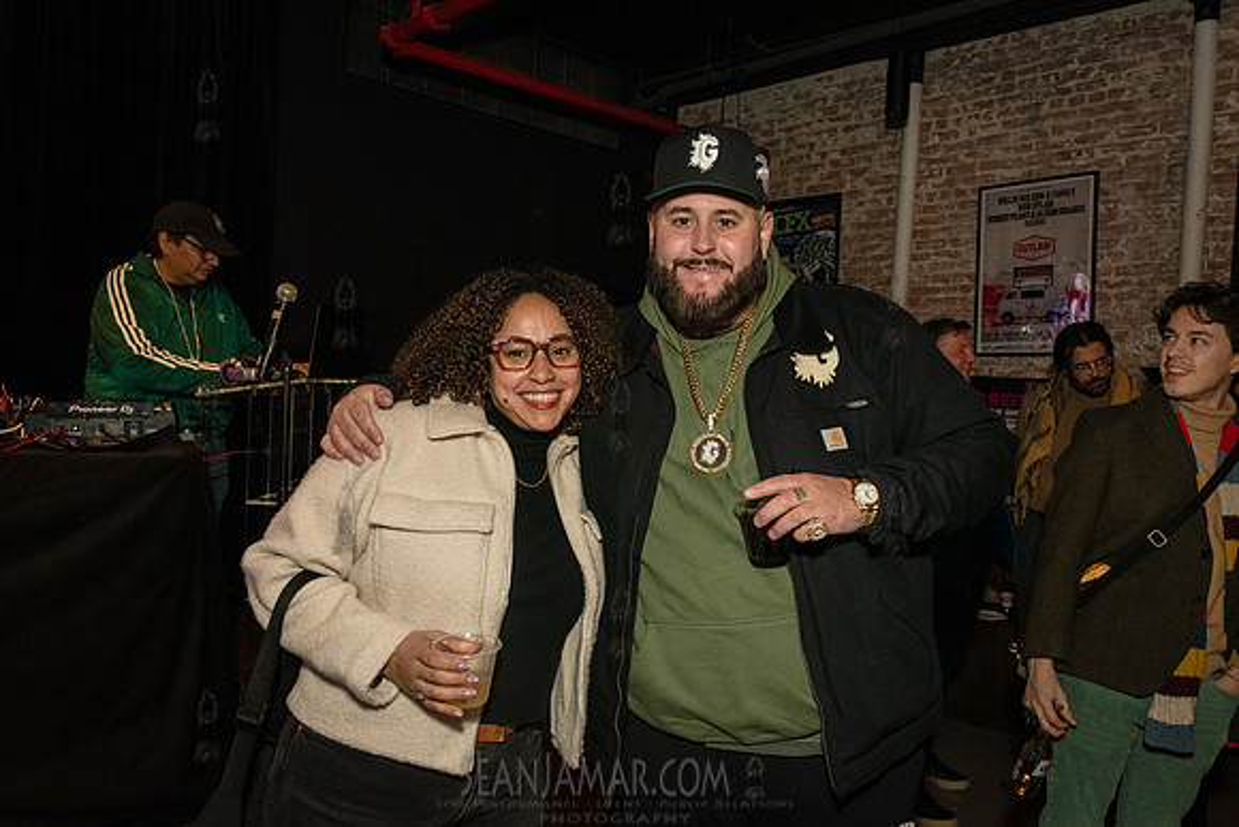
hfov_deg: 67.2
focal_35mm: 27
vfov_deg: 47.8
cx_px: 649
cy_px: 417
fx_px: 932
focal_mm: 24
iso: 4000
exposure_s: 1/160
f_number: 5
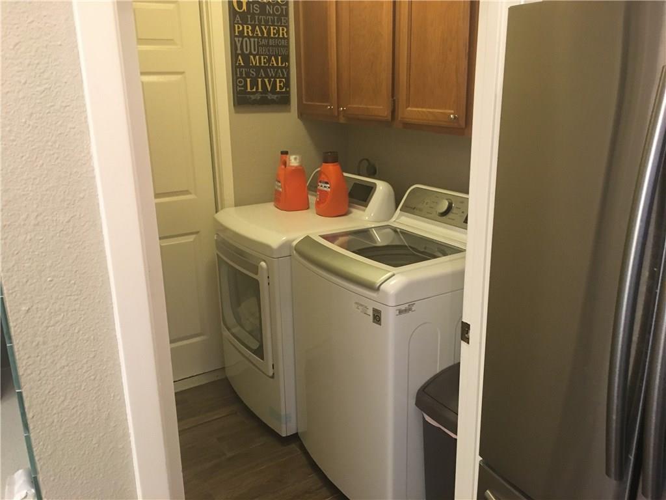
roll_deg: +1.3
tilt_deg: -15.8
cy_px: 250
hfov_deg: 61.7
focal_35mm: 29
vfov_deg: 48.2
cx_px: 333
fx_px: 558
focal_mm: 4.15
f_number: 2.2
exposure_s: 1/15
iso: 200
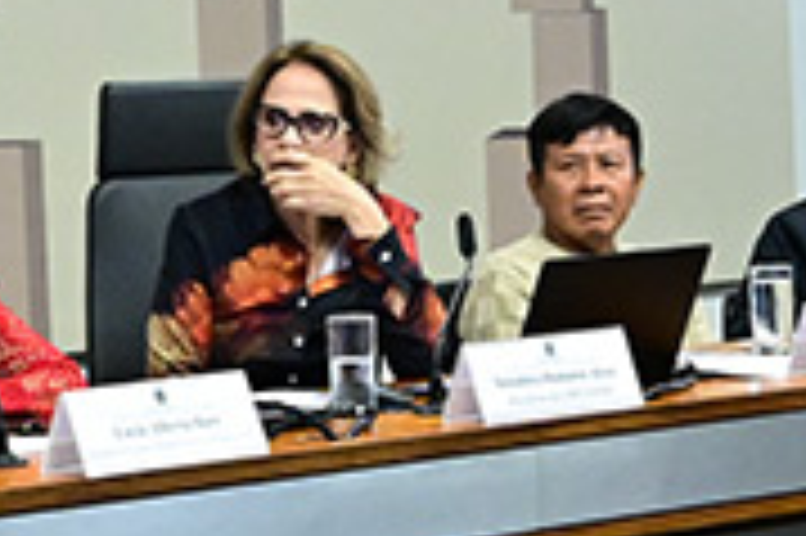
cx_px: 369
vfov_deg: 7.3
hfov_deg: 11.0
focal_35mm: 187
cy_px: 464
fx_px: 4183
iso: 4000
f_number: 4.5
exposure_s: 1/200
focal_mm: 26
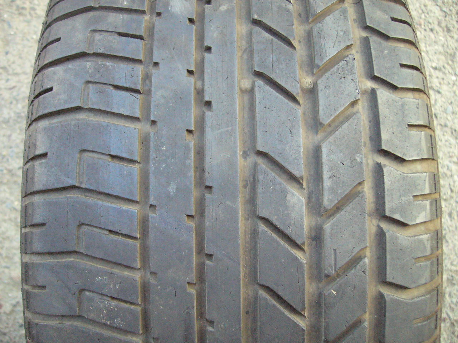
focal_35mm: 35
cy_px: 172
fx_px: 463
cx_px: 229
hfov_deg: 52.6
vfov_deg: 40.7
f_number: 2.8
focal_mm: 5.8
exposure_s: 1/125
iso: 400
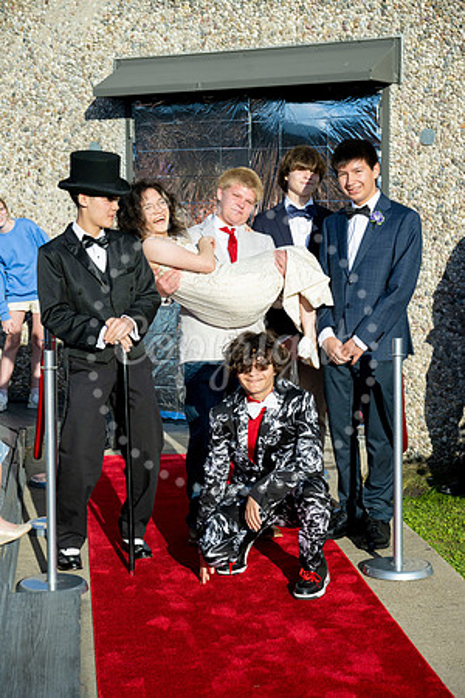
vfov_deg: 29.7
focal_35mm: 68
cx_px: 232
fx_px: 1317
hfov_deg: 20.0
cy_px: 349
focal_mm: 68
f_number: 5.6
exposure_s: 1/3200
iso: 400
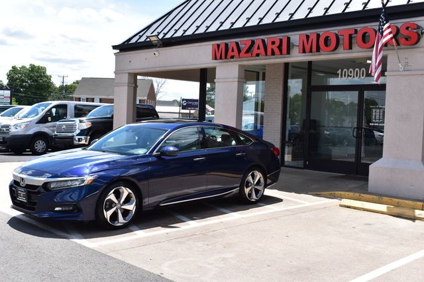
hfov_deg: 46.4
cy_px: 141
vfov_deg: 31.9
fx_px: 494
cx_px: 212
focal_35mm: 42
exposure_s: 1/500
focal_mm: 28
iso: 400
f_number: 11
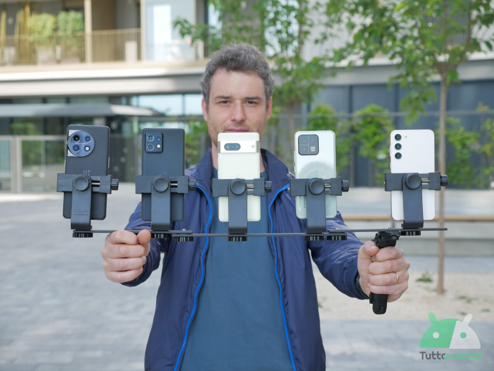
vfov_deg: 21.0
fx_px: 1000
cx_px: 247
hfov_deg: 27.8
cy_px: 186
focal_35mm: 70
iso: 200
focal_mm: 35
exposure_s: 1/500
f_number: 3.5
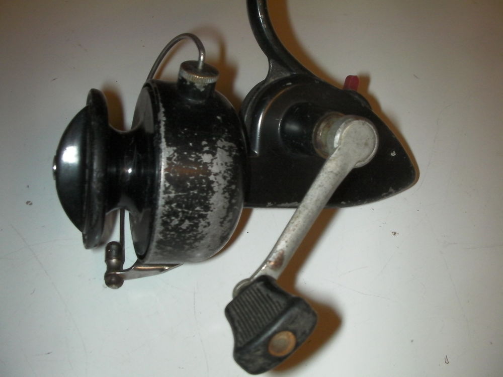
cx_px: 252
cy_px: 188
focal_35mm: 38
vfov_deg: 37.7
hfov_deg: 49.0
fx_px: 552
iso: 200
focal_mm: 6.3
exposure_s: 1/30
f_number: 5.6
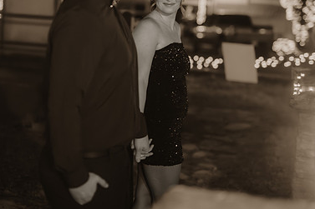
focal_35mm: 77
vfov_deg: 17.6
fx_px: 673
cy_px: 66
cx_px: 124
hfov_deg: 26.3
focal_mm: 50
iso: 2500
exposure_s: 1/250
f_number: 1.4
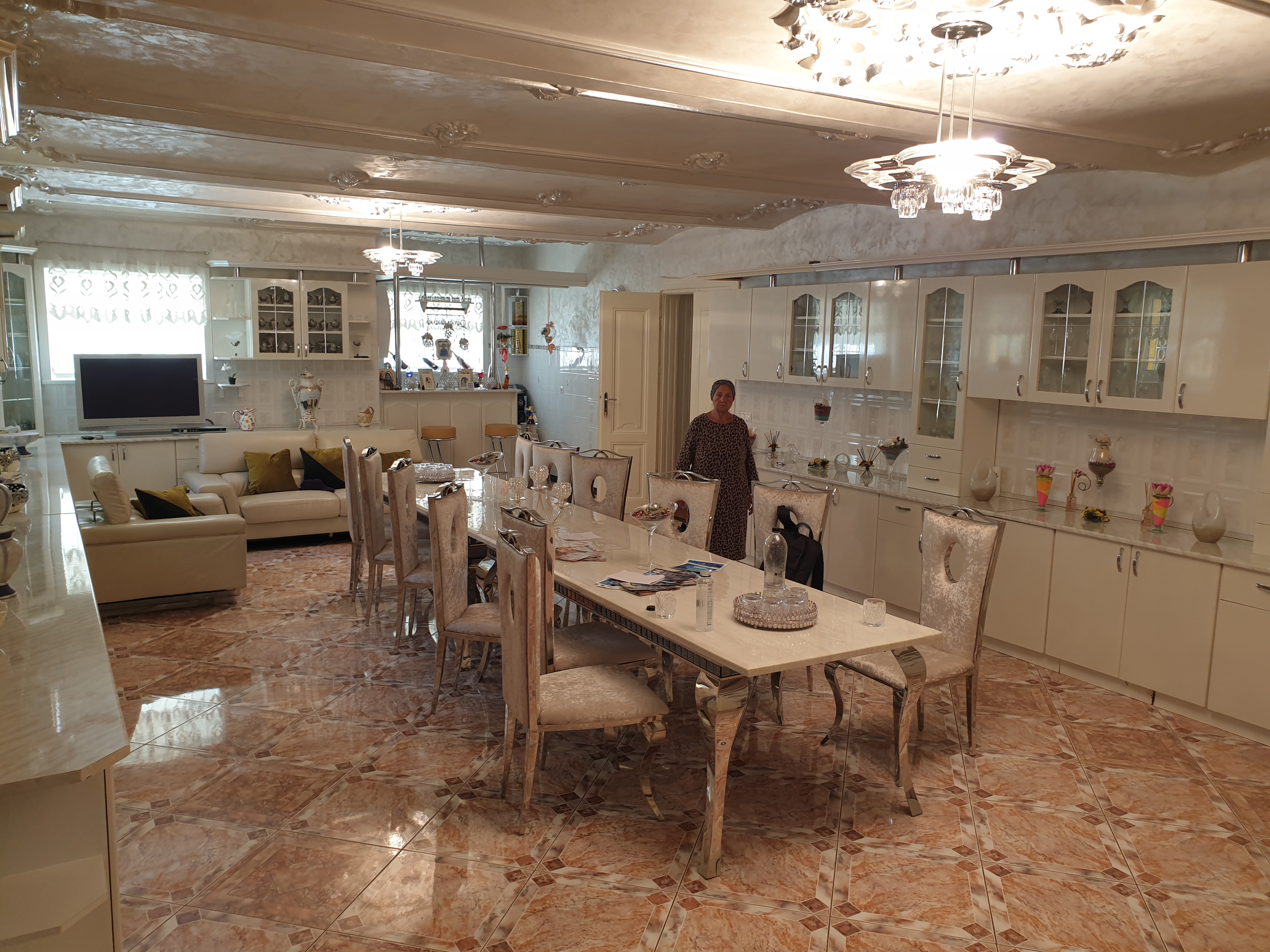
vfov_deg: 53.1
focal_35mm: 26
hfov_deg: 67.3
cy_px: 476
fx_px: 954
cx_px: 635
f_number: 2.4
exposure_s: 1/50
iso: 50
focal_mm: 4.3
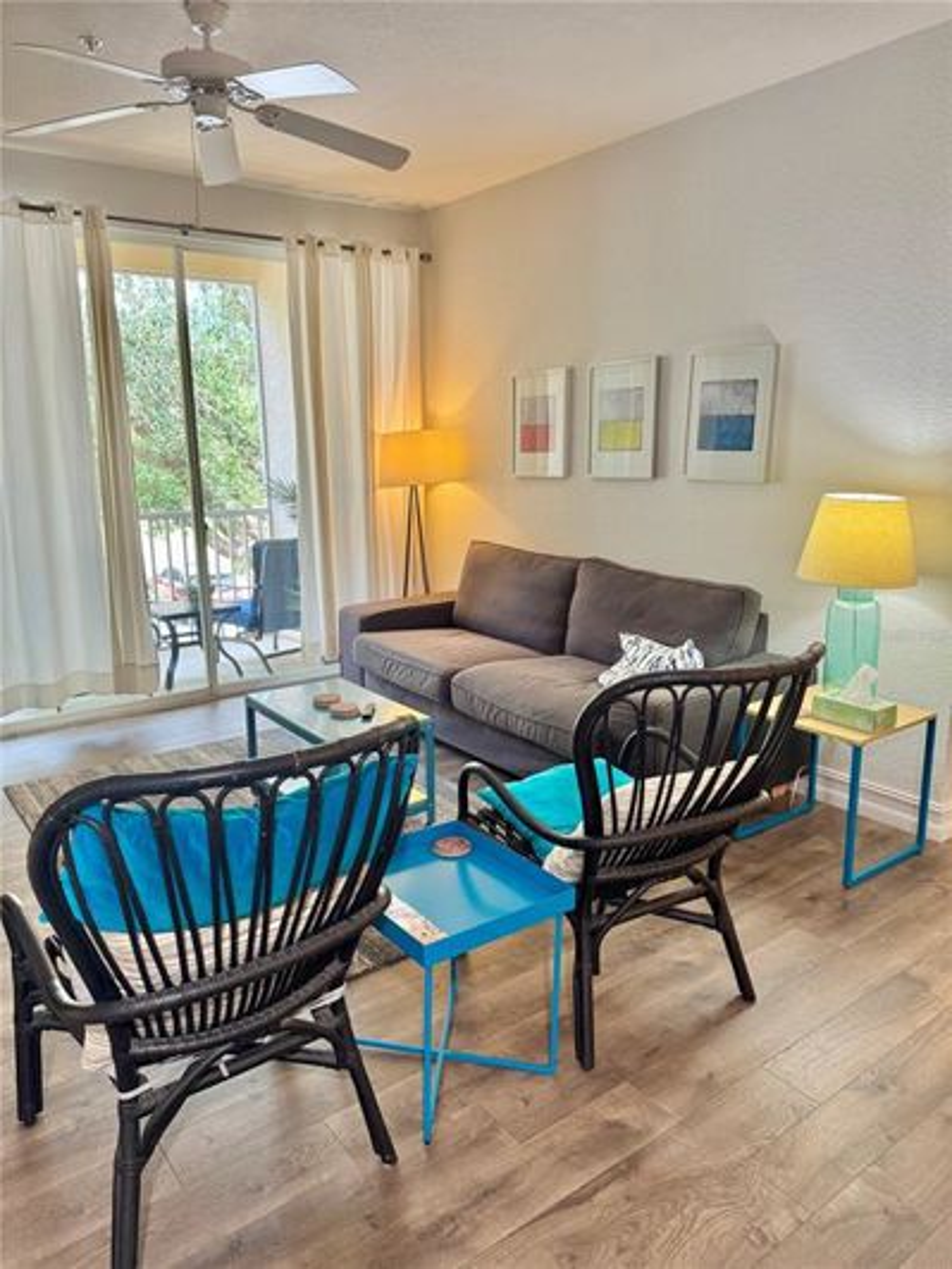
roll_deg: +1.2
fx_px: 880
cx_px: 476
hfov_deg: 56.8
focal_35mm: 24
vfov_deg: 71.6
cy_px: 634
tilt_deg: -12.4
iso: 320
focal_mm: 6.76
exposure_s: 1/60
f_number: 1.78
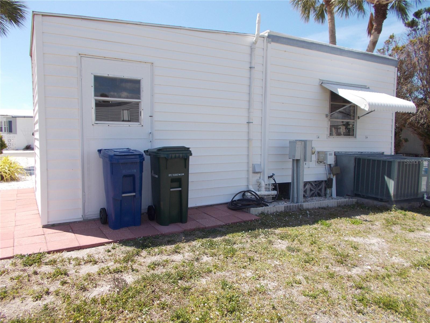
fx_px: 323
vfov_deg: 53.1
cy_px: 162
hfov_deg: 67.3
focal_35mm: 26
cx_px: 215
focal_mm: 4.6
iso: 80
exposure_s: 1/100
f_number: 8
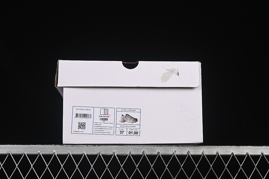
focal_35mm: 75
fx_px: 560
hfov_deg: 27.0
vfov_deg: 18.2
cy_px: 90
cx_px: 134
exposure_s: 1/60
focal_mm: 50
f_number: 8
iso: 160
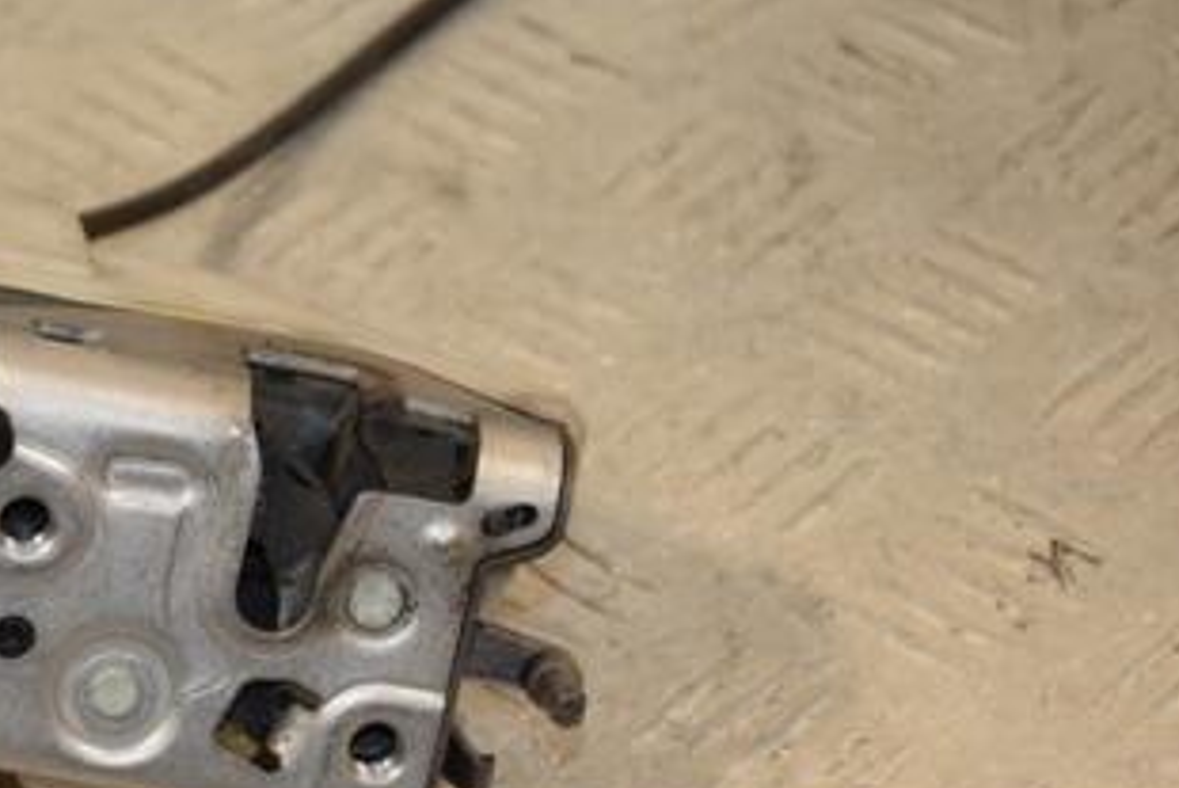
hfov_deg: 11.3
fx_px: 5897
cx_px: 129
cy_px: 445
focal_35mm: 180
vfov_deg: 7.6
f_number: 5.3
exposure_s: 1/160
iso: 800
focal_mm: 62
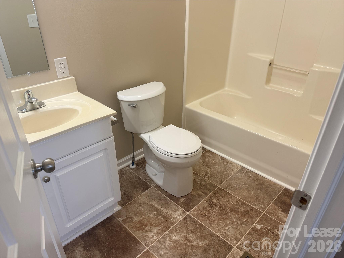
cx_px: 172
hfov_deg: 71.6
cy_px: 129
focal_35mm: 24
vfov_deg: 56.8
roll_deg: +0.6
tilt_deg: -29.1
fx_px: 239
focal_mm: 6.76
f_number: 1.78
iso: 125
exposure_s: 1/120
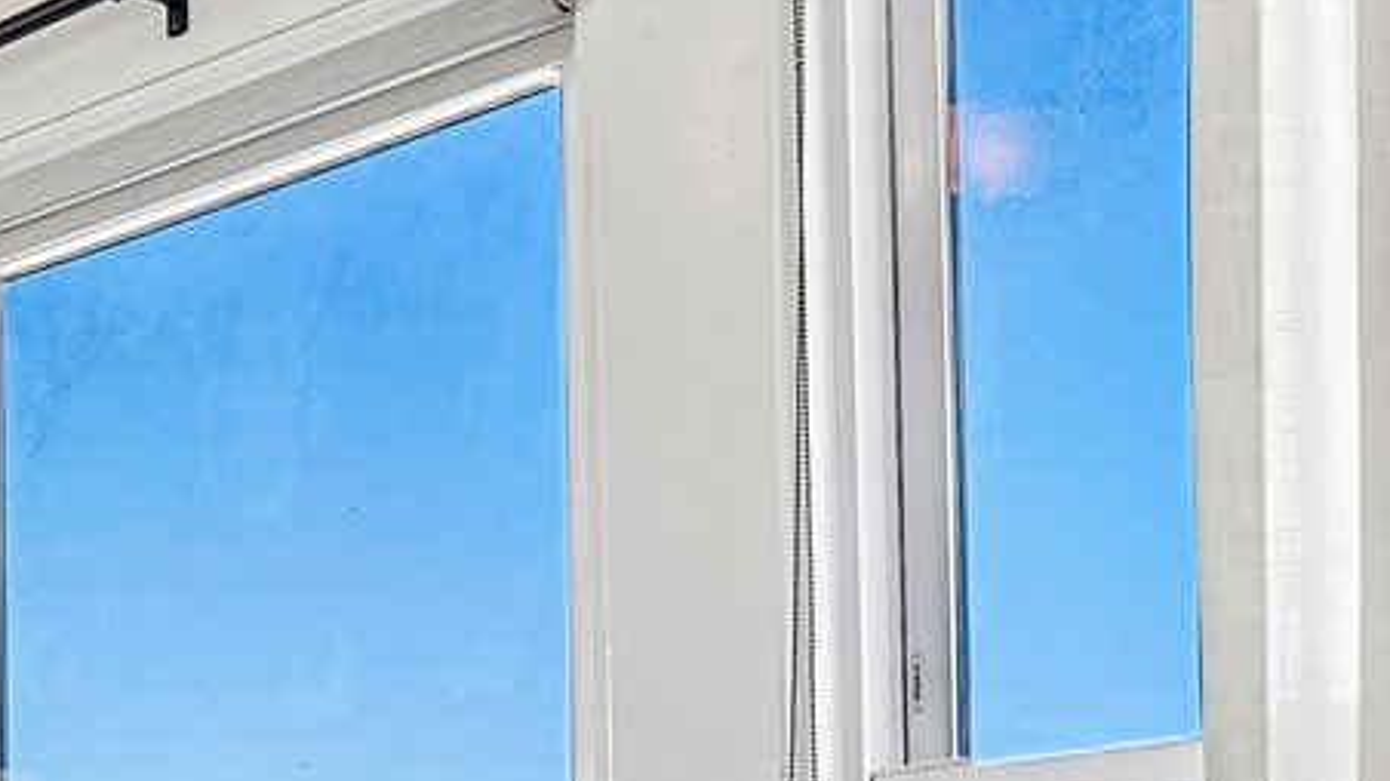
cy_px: 1327
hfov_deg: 22.6
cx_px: -717
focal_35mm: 76
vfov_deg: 14.3
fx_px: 2800
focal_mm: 16
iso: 200
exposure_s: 1/60
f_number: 8
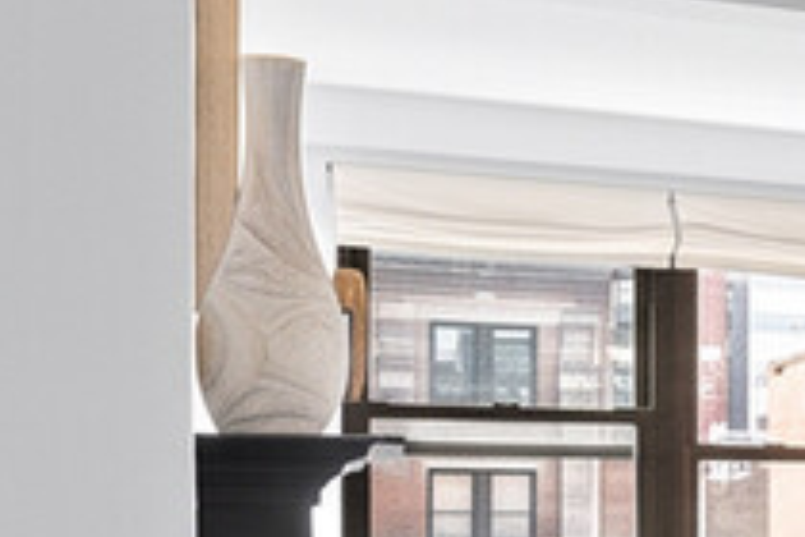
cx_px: 2400
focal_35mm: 100
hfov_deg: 11.5
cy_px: 556
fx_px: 2236
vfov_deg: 13.5
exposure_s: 1/1.25
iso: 250
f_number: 11
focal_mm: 14
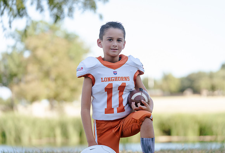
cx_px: 118
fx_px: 833
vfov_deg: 10.5
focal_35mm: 132
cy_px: 74
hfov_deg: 15.4
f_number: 3.2
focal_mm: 125
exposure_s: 1/320
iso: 160
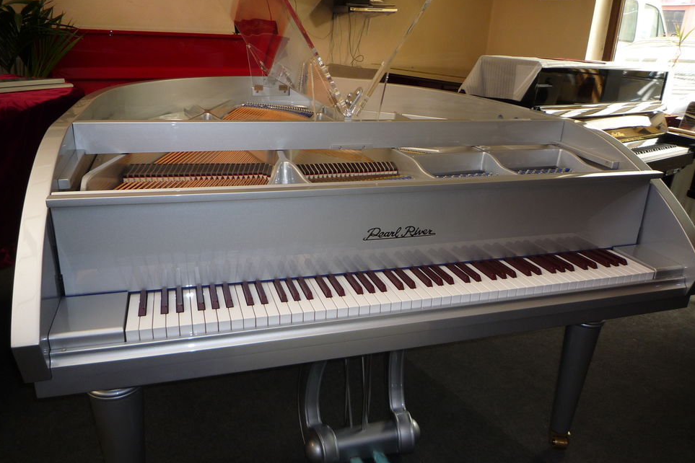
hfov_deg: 67.4
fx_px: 521
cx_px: 341
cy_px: 243
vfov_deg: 47.9
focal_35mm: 27
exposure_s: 1/30
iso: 100
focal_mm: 4.4
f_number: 2.8
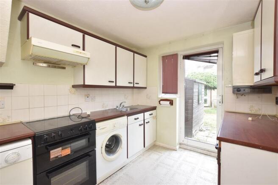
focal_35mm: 15
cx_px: 139
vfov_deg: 77.3
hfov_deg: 100.4
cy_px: 92
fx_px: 116
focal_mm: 10
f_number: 10
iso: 500
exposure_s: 1/25
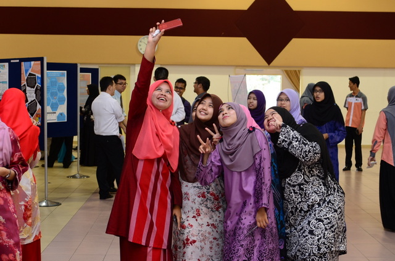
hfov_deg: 29.9
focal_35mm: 68
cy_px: 130
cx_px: 198
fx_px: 739
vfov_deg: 20.1
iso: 500
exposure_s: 1/60
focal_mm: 45
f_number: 4.5
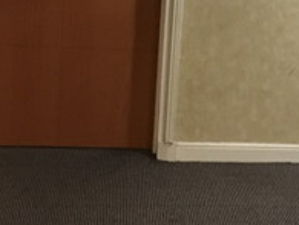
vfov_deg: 15.3
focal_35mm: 95
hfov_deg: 20.3
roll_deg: -4.1
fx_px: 822
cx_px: 247
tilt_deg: -9.3
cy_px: -11
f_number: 2.2
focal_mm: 4.15
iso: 250
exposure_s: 1/17
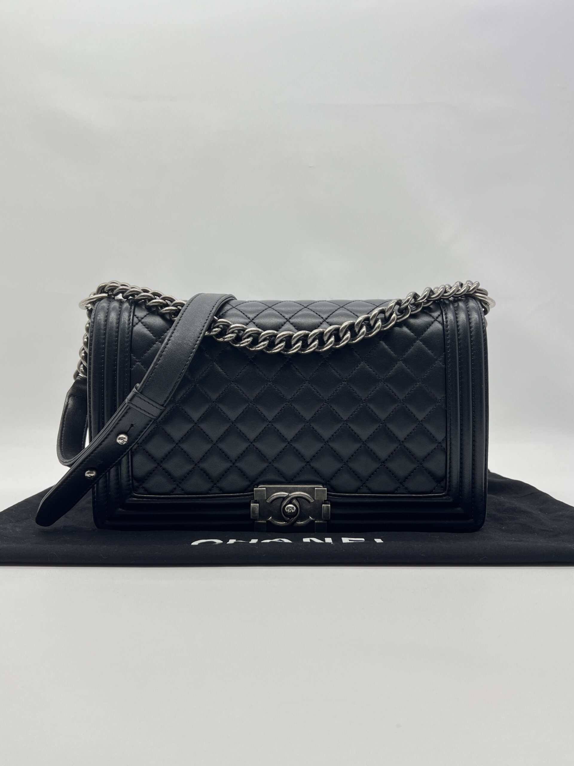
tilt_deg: -1.2
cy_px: 383
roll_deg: +0.6
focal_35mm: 26
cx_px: 287
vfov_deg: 67.3
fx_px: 575
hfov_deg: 53.1
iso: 32
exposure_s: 1/115
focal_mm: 5.7
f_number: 1.5
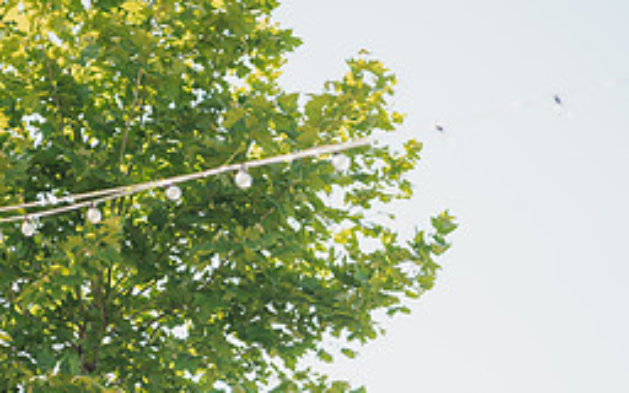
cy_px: 415
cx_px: 310
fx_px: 2606
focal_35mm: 152
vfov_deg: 8.6
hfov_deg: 13.8
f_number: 1.8
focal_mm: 85
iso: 125
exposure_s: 1/2000
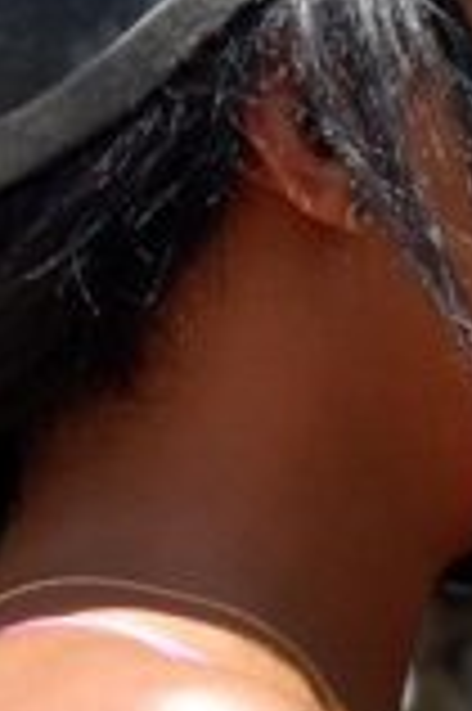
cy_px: 430
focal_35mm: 228
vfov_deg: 9.0
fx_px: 4494
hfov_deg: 6.0
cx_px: 310
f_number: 4.5
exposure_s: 1/800
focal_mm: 32
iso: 400
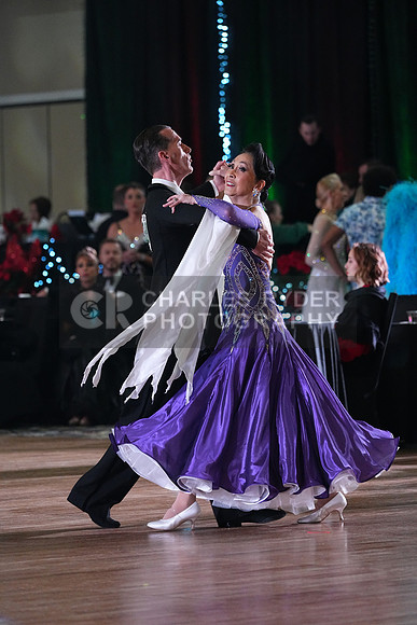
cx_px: 208
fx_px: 3473
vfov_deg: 10.3
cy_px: 312
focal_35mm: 200
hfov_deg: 6.9
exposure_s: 1/400
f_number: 4.5
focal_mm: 200
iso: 6400
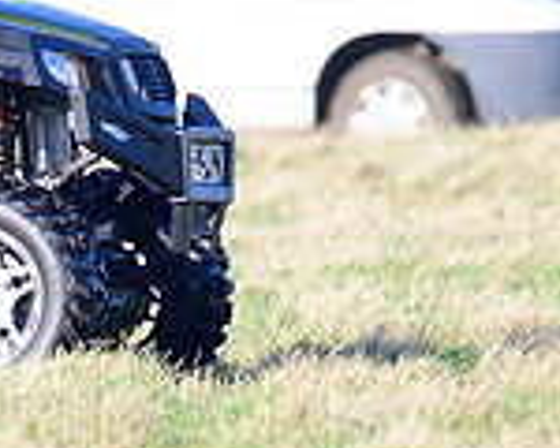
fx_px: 43125
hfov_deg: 0.7
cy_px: 316
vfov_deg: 0.6
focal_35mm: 2602
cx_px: -262
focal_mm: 400
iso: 400
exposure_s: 1/1600
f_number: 5
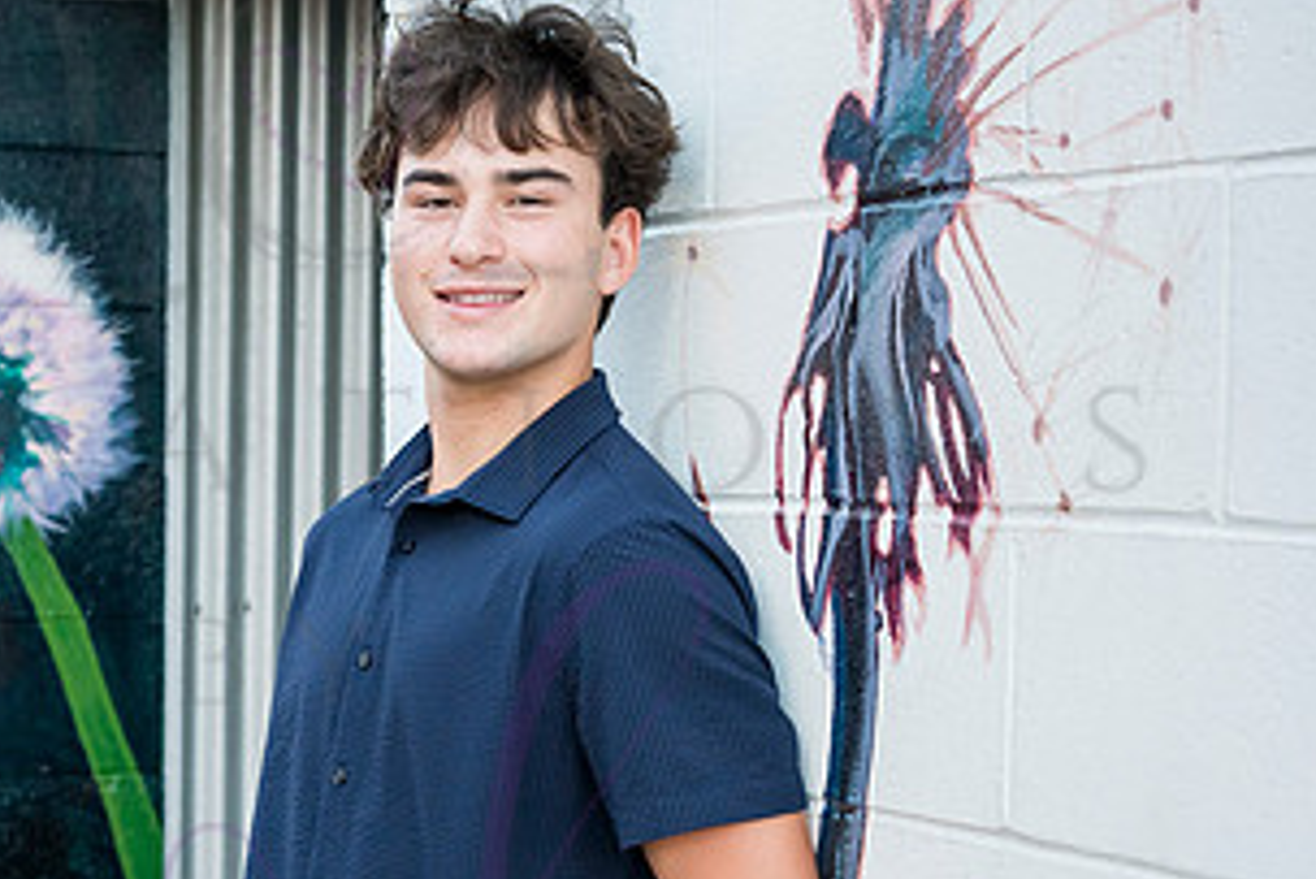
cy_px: 640
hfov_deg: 22.2
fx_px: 3328
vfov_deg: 15.0
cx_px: 354
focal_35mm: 91
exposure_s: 1/640
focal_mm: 46
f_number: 4
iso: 720
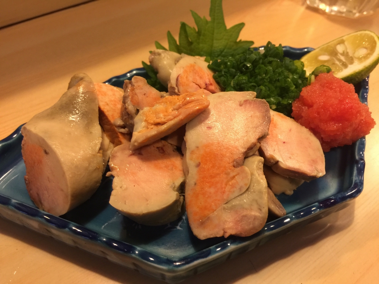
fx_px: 318
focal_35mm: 29
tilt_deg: -48.2
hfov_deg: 61.7
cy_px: 142
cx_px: 190
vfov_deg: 48.2
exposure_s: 1/10
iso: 100
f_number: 2.2
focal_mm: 4.15
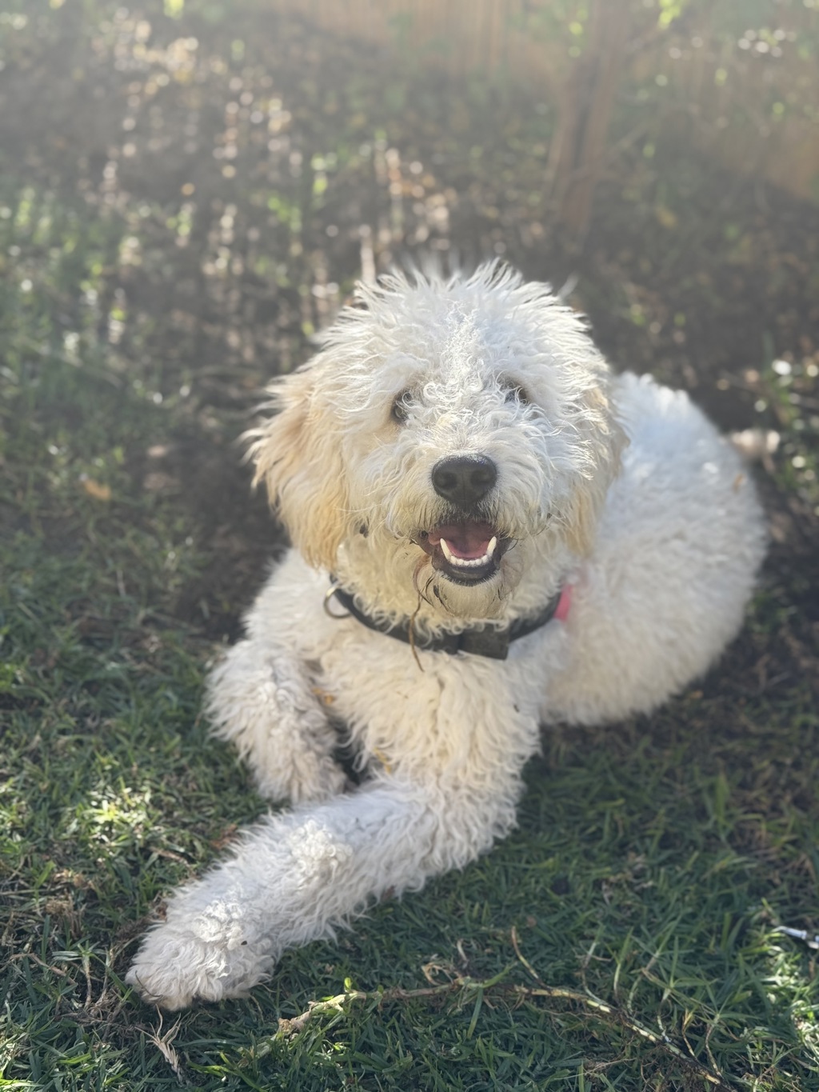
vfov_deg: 39.7
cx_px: 410
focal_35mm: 48
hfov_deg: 30.3
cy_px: 546
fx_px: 1514
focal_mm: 6.76
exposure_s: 1/1085
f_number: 1.78
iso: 64
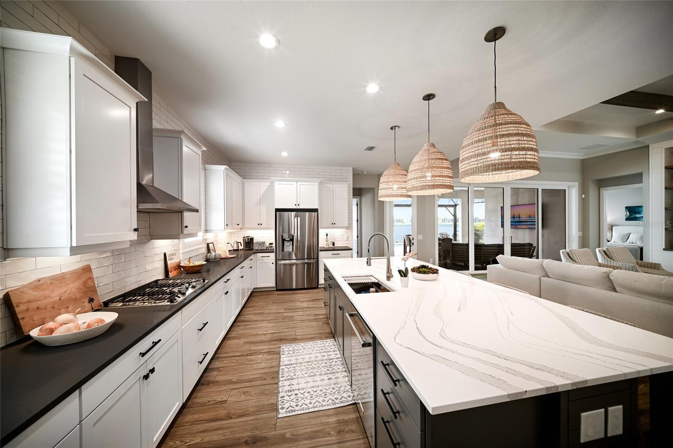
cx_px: 336
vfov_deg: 90.0
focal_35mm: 12
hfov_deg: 112.6
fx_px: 224
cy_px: 224
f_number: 8
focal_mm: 12
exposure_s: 1/6
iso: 800
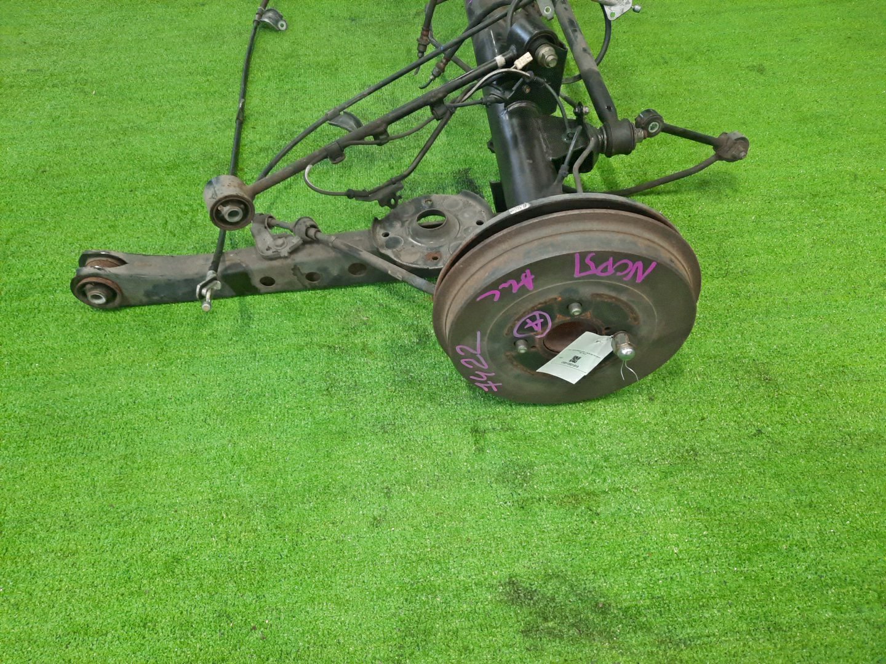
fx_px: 640
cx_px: 443
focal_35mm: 25
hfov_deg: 69.4
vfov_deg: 54.9
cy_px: 332
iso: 336
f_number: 2
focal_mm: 4.6
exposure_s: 1/50
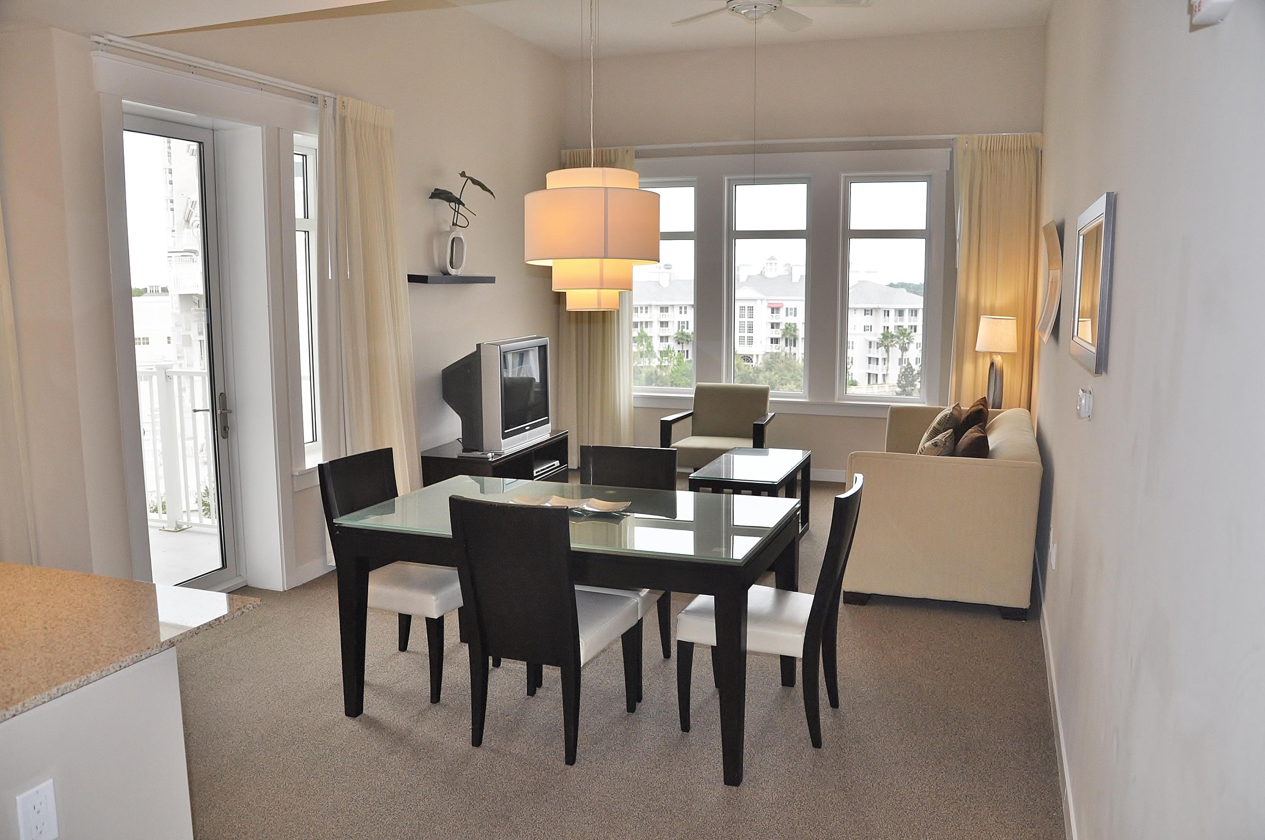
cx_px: 632
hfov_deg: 67.4
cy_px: 420
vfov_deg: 47.8
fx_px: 948
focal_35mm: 27
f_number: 3.5
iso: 560
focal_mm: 18
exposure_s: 1/125
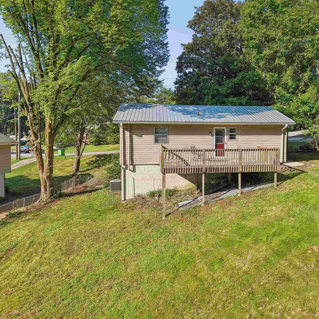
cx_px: 210
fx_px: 302
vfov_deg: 55.6
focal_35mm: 29
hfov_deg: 54.6
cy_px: 156
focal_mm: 8.7
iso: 110
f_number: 1.8
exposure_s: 1/1250
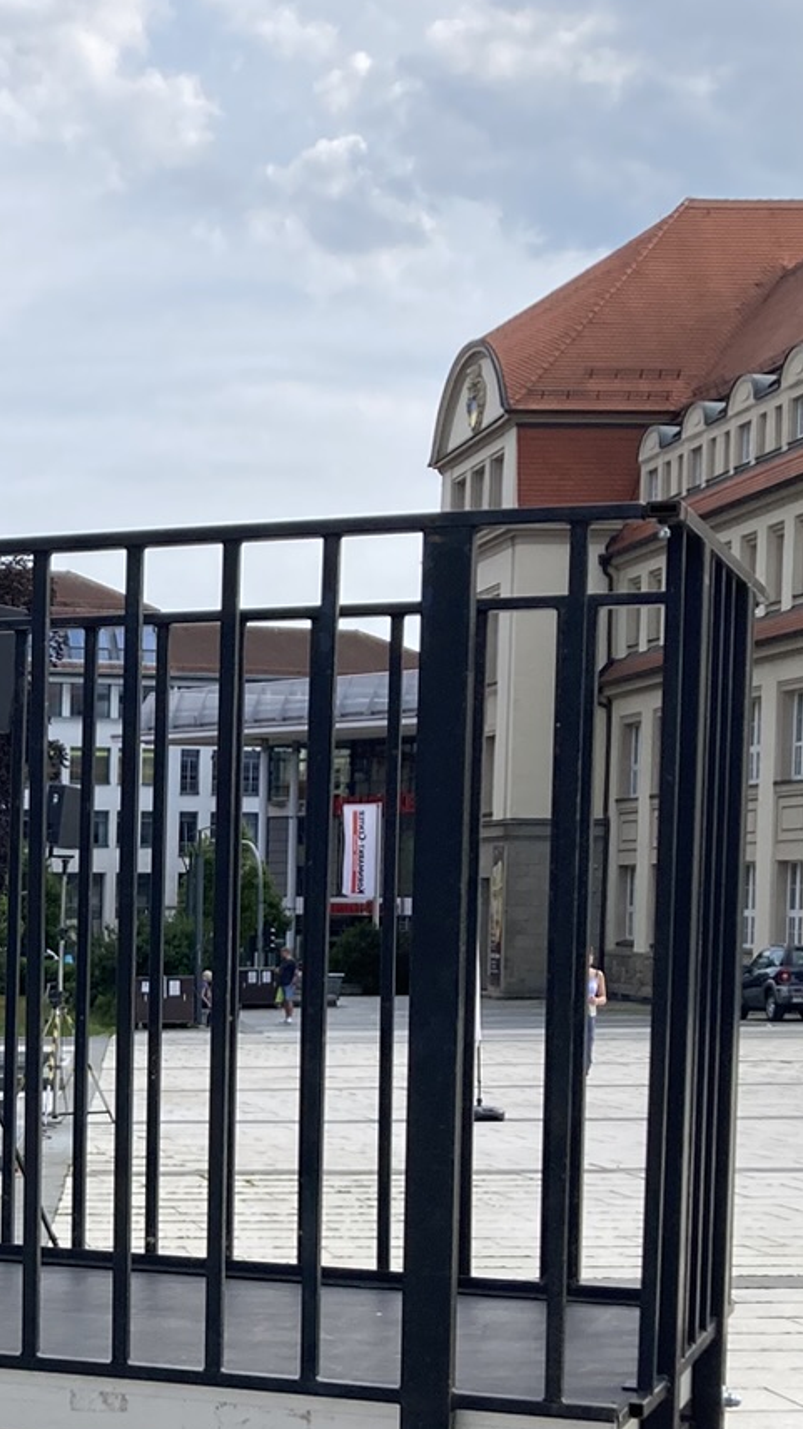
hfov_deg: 15.7
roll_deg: -0.5
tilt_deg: -5.2
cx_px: -245
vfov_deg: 28.5
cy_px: 1077
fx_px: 2765
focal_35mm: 73
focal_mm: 3.99
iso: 20
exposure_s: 1/1263
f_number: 1.8
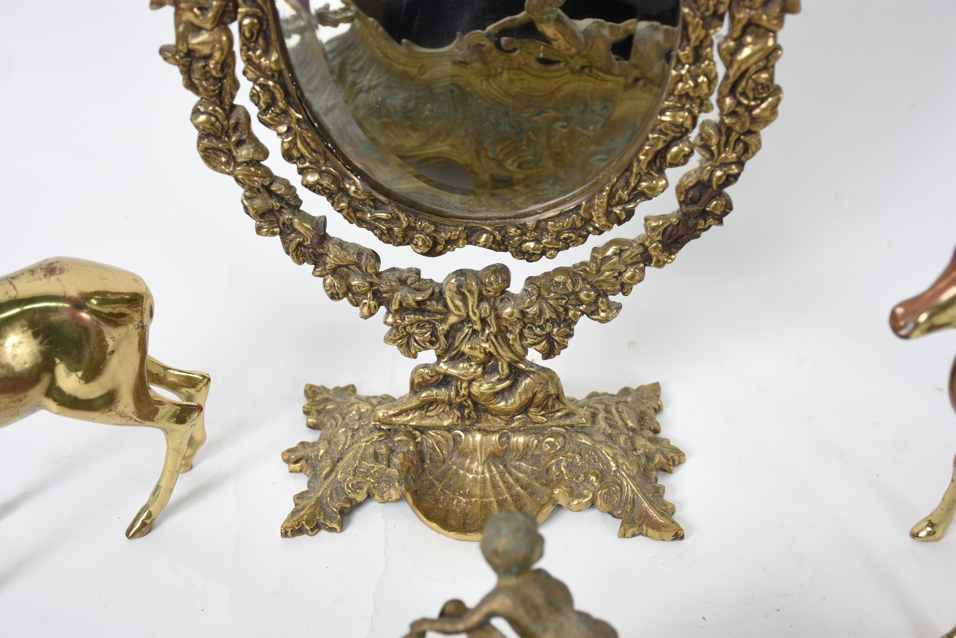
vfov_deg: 26.5
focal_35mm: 51
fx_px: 1354
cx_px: 478
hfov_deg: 38.9
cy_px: 319
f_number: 5
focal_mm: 34
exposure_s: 1/50
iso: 160
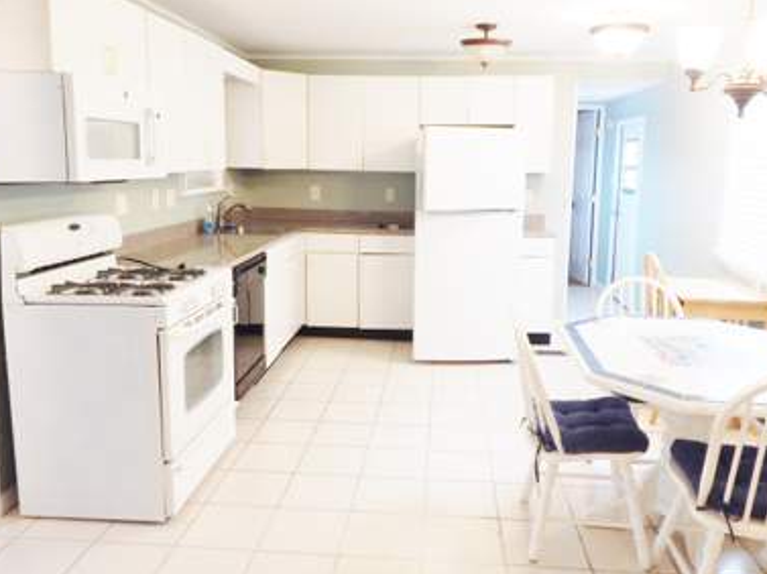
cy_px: 262
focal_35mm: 28
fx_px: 620
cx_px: 399
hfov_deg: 63.5
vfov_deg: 49.6
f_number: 3
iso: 180
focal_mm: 4
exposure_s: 1/30
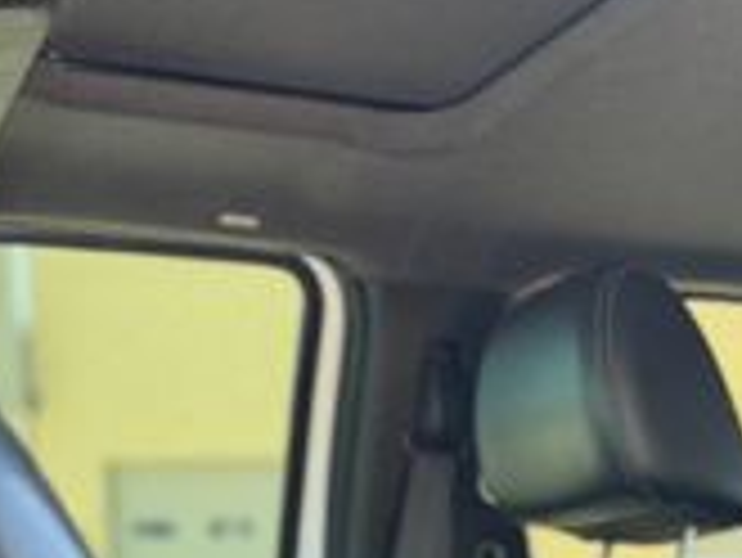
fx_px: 1995
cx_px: 553
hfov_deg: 20.9
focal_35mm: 93
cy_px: 904
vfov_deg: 14.5
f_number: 1.78
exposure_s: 1/174
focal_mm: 6.76
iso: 80
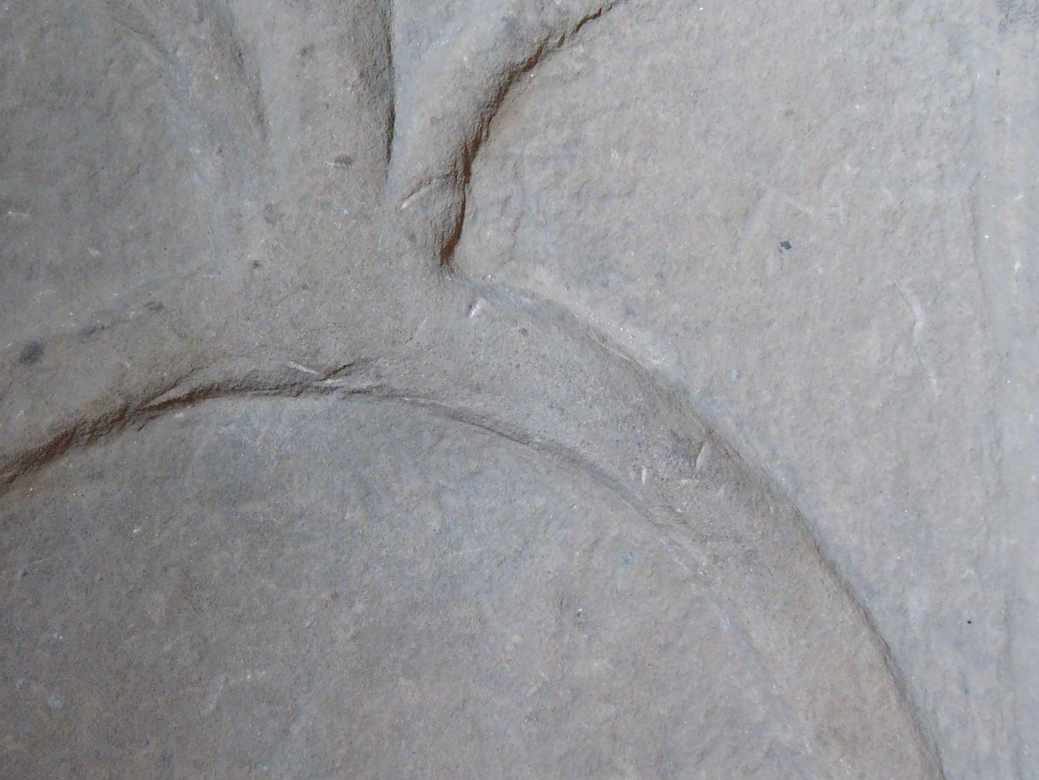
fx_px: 1861
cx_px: 347
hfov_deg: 31.0
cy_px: 328
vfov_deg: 23.6
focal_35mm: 62
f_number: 2.8
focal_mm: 7
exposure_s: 1/13
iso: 200
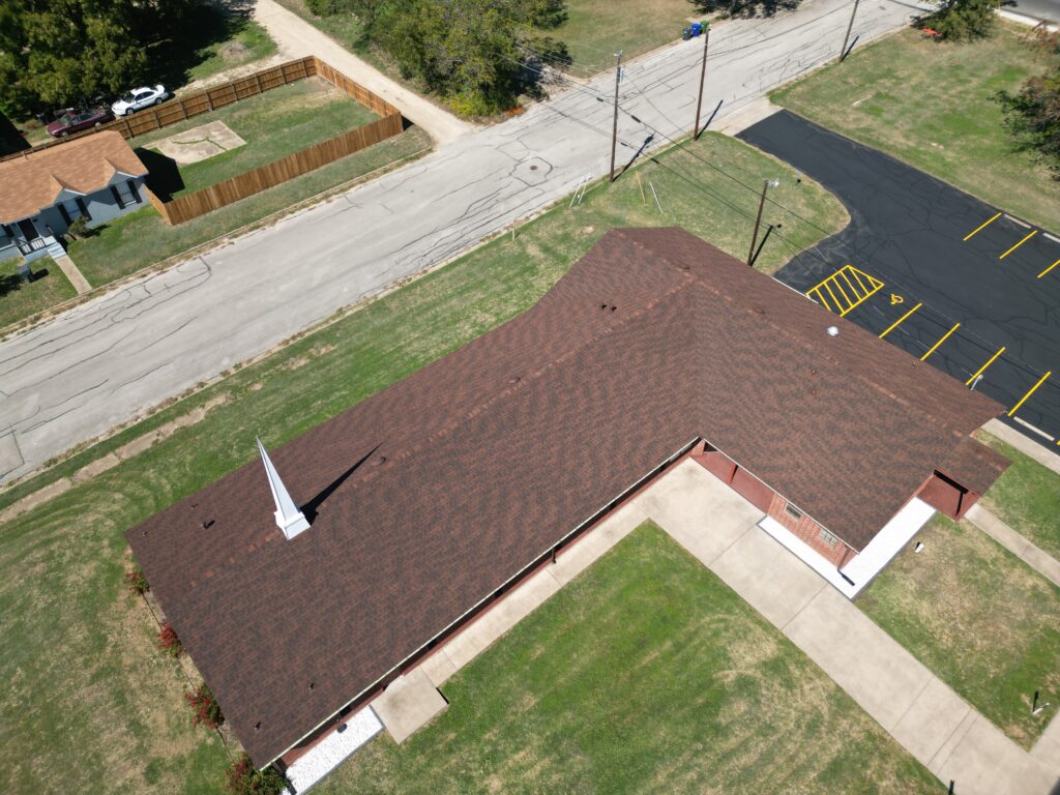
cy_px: 398
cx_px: 530
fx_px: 735
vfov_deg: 56.8
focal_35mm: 24
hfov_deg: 71.6
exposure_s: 1/3000
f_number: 1.7
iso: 130
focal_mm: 6.72
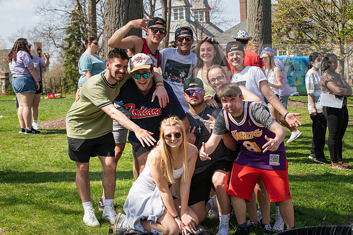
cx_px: 176
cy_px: 118
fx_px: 765
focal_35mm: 78
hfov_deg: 26.0
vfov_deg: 17.5
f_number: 8
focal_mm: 78
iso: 500
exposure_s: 1/400
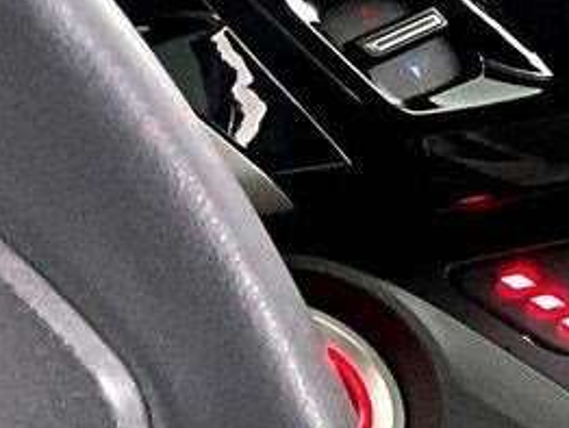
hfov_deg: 9.4
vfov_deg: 7.5
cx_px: 1544
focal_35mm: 177
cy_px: 1217
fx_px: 2912
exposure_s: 1/40
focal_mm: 3
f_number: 1.8
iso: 320
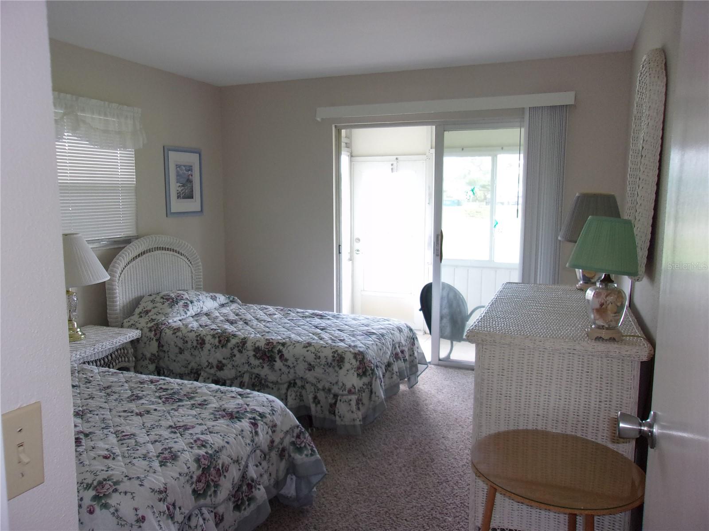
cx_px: 354
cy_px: 266
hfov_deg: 65.3
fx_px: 553
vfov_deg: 51.4
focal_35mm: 27
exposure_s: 1/34
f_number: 3
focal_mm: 4.9
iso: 128
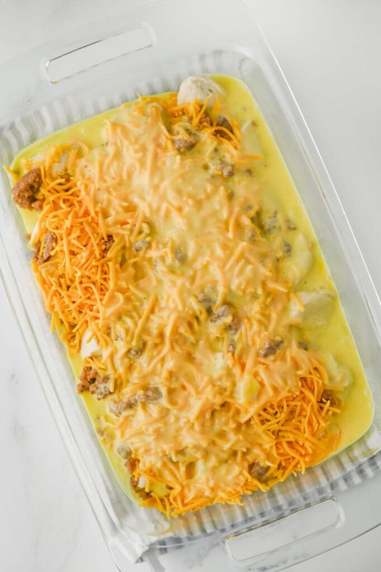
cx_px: 190
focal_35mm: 50
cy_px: 286
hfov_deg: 26.9
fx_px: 795
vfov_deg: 39.6
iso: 125
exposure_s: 1/100
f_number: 5.6
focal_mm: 50
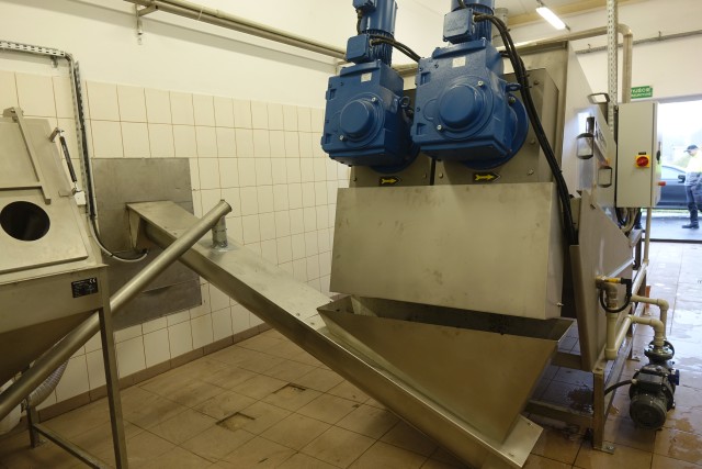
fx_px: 468
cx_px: 351
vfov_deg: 53.2
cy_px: 234
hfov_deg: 73.7
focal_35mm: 24
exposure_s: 1/30
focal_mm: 8.8
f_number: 2.8
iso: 200
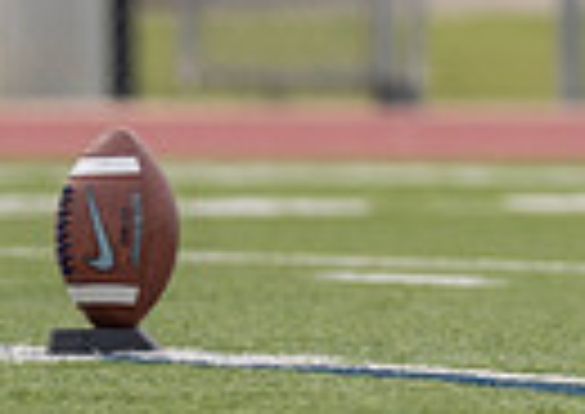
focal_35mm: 1306
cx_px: 1134
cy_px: -314
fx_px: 21631
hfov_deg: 1.5
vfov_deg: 1.1
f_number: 2.8
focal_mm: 200
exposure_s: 1/1250
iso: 100
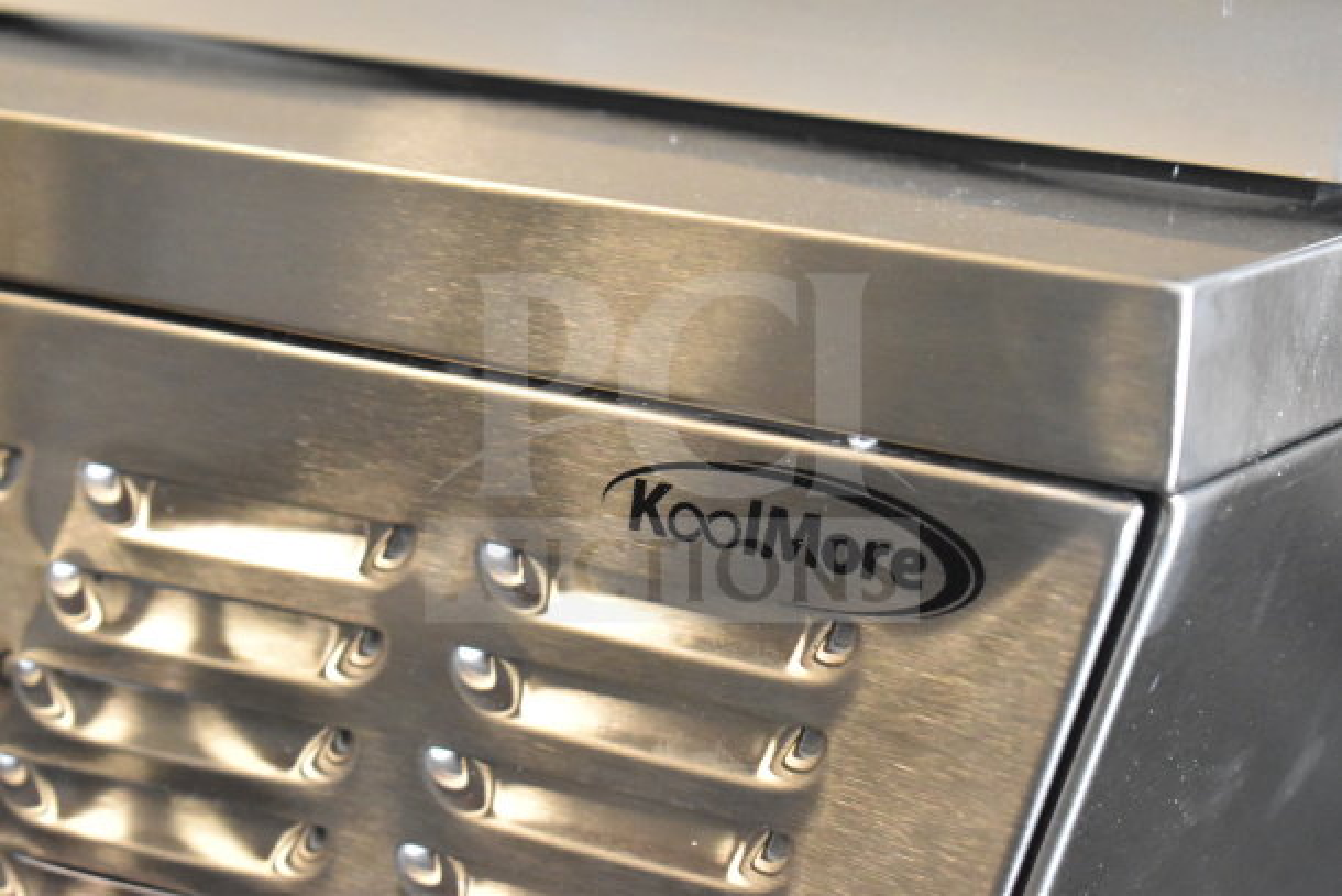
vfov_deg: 16.6
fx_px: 3076
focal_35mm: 82
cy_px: 448
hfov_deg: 24.6
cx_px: 671
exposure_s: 1/200
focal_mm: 55
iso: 6400
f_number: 7.1
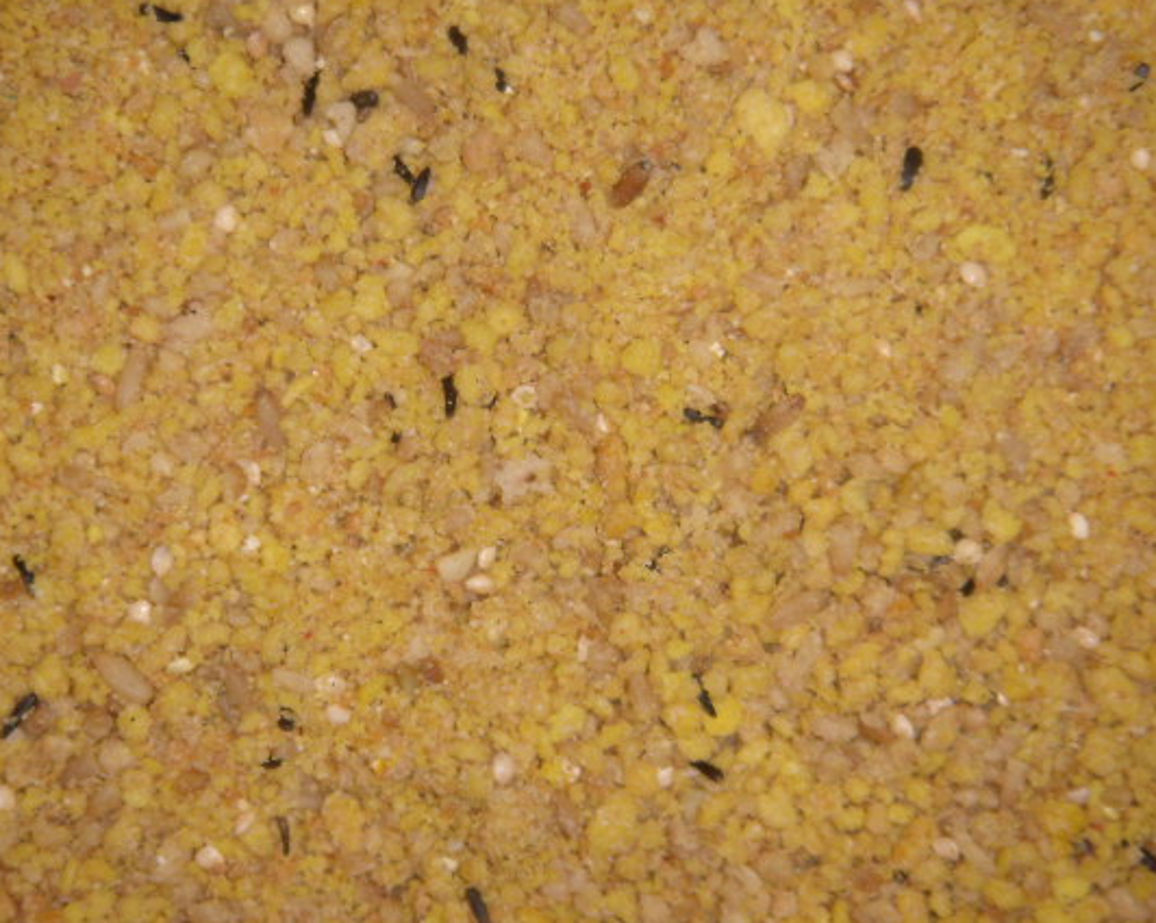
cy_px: 426
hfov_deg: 20.4
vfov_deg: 16.3
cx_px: 539
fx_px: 3214
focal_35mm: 94
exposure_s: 1/125
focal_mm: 13.2
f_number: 4
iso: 64
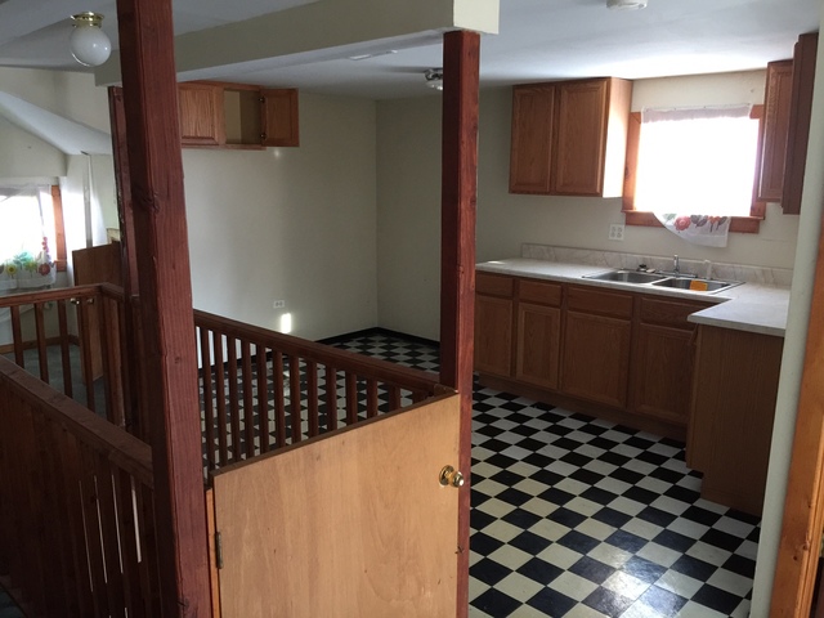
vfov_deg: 48.2
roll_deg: -0.7
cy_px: 309
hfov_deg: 61.7
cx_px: 412
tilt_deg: -9.1
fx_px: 690
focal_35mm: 29
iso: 125
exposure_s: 1/15
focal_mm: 4.15
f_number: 2.2
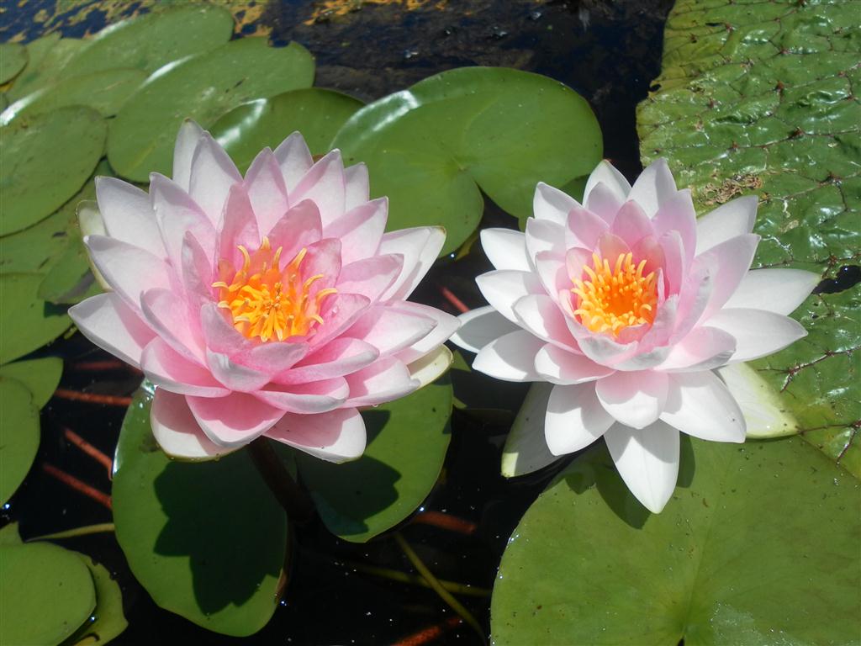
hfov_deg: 55.4
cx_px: 430
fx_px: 821
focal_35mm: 33
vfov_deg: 42.9
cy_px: 323
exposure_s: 1/160
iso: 80
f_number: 8.8
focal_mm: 5.8
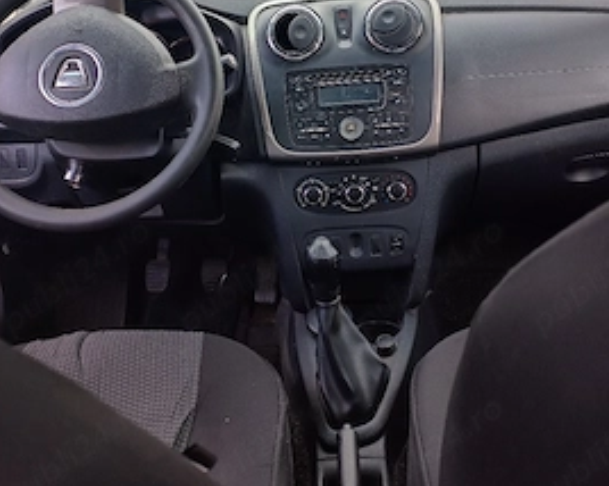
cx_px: 298
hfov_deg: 51.6
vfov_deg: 41.1
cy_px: 127
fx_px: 630
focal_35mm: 35
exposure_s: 1/100
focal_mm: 5.89
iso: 235
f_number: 1.4
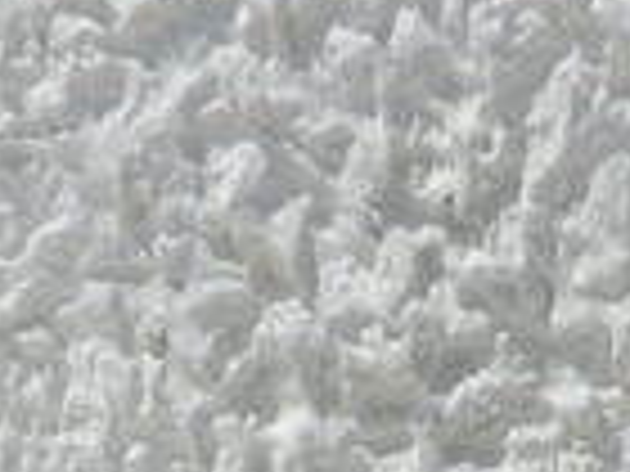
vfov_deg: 12.4
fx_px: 1875
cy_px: 980
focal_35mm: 103
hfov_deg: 18.8
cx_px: 549
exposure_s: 1/1250
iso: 80
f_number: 4.2
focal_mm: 4.3
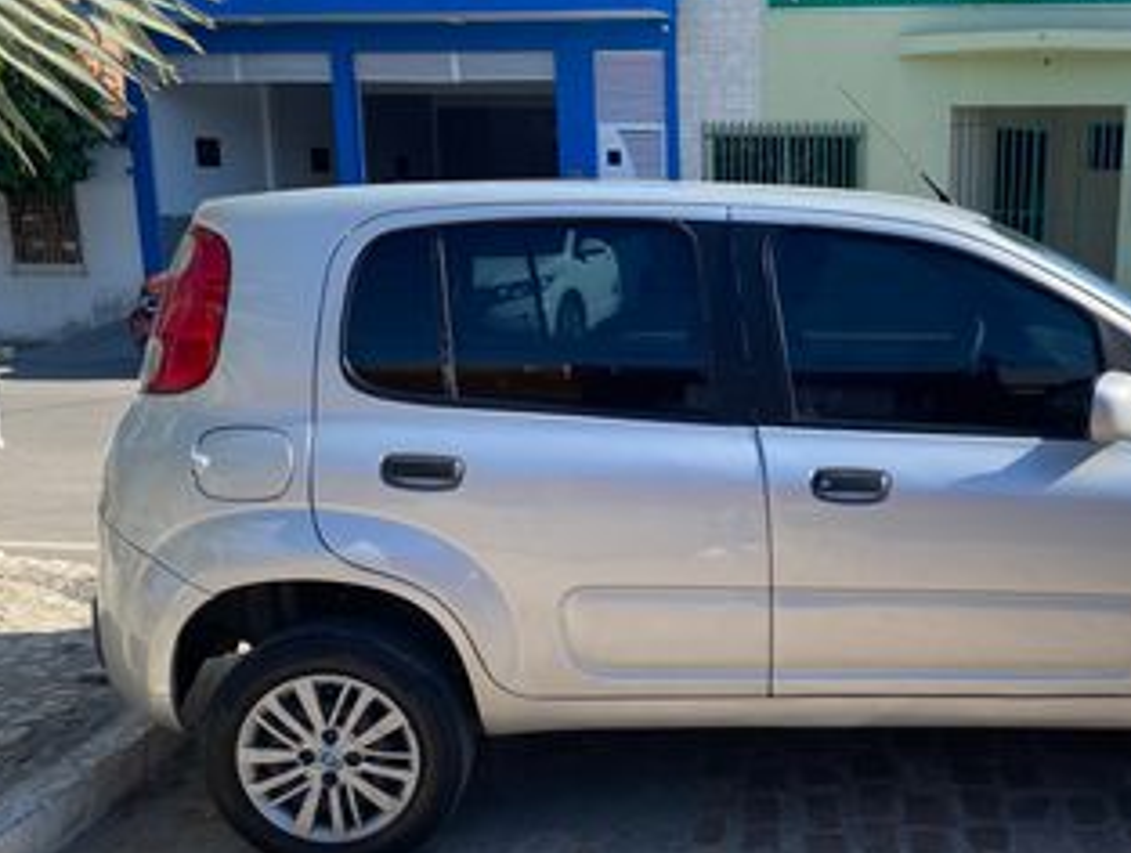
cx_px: 824
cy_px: 528
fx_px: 1277
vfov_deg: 36.7
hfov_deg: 46.4
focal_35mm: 39
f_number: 1.8
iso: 32
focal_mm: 4.25
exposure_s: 1/1330
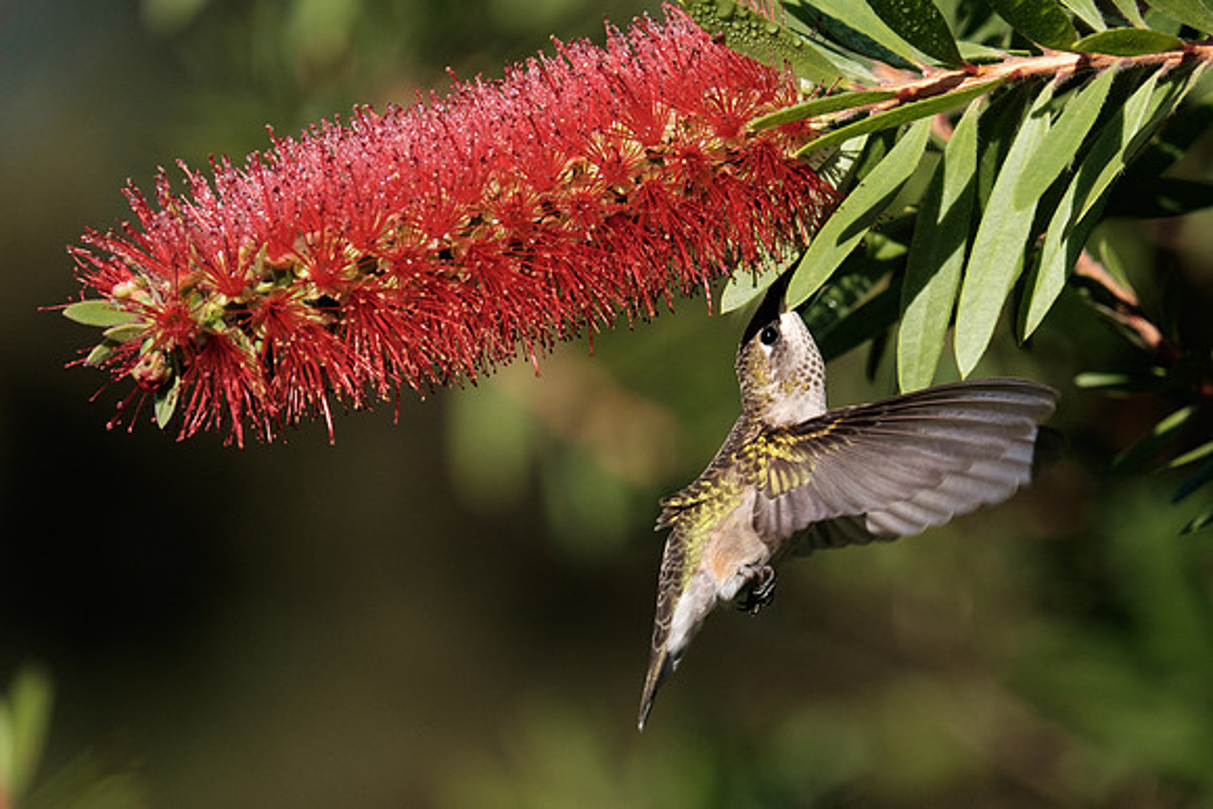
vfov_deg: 3.1
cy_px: 342
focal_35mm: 449
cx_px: 725
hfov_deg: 4.6
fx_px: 15141
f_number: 4.8
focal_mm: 200
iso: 400
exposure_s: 1/2000
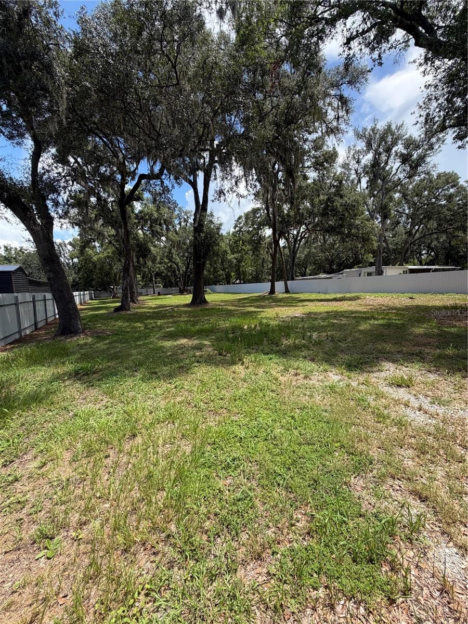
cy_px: 312
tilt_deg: -6.8
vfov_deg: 102.1
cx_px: 234
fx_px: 252
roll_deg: +1.9
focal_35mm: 14
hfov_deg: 85.7
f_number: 2.2
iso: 40
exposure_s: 1/717
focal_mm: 2.22
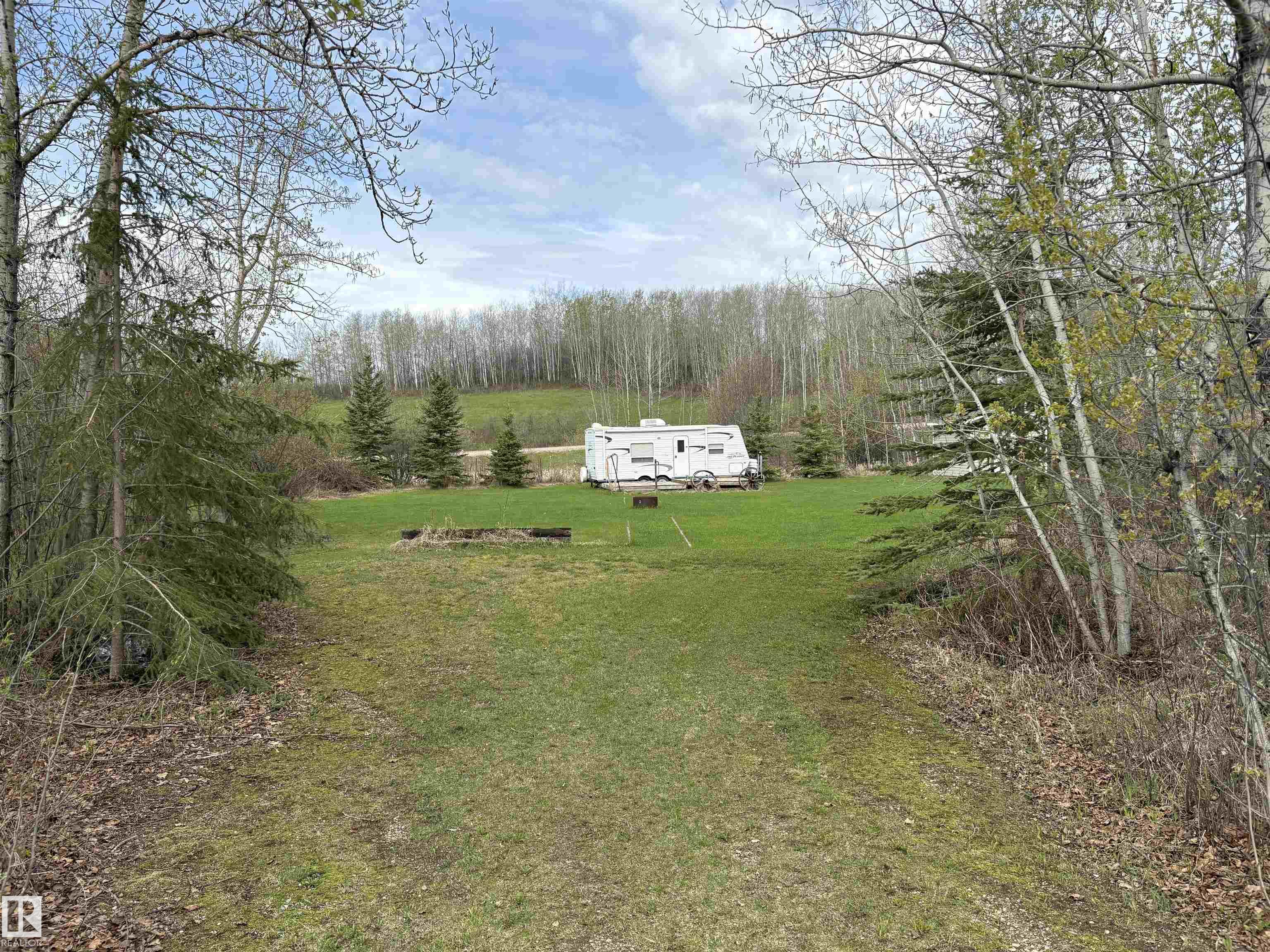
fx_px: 954
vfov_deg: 53.1
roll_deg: -2.1
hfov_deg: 67.3
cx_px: 635
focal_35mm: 26
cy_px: 476
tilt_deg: -3.4
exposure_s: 1/2538
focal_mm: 5.96
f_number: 1.6
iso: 50
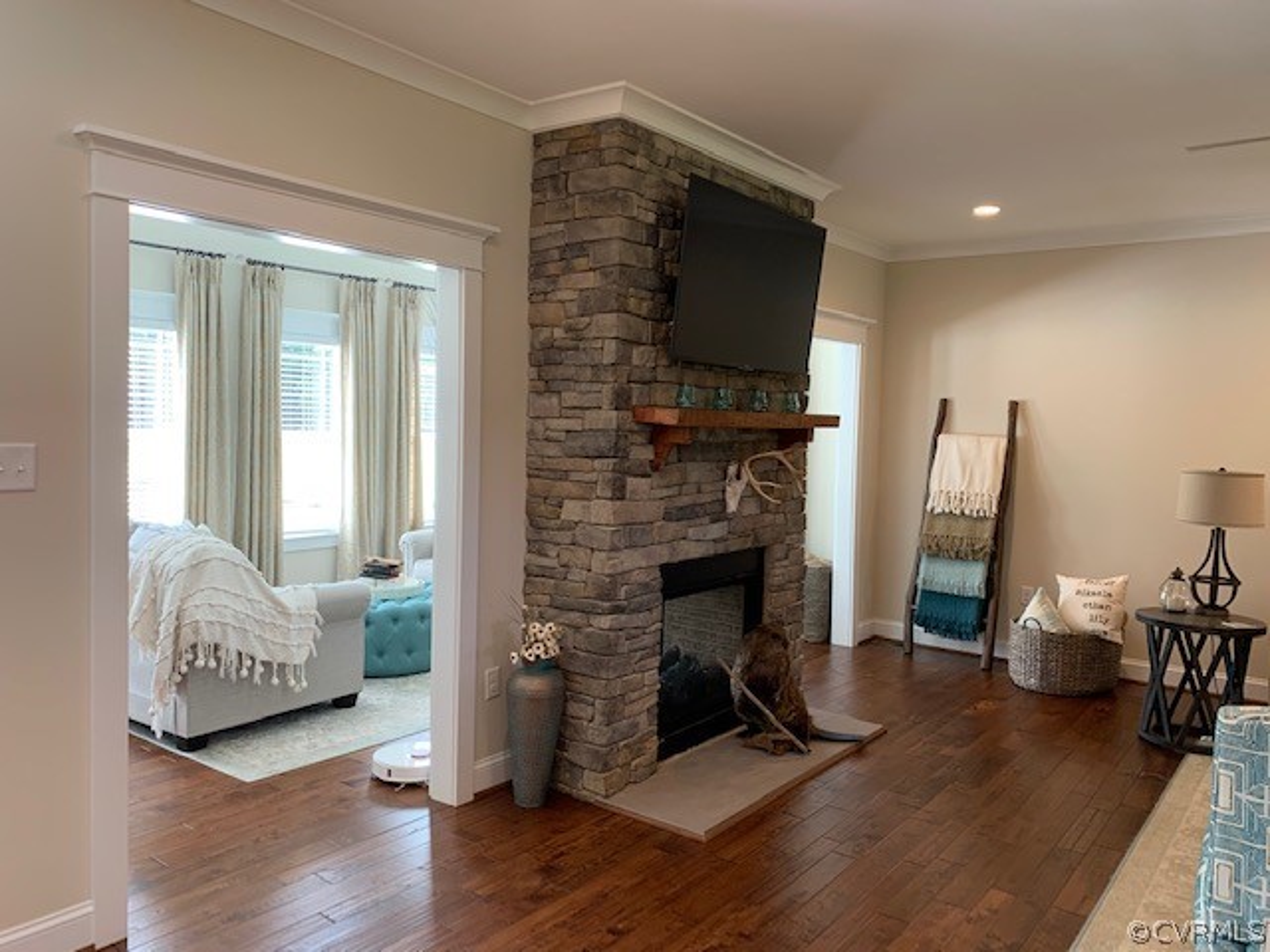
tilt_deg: -2.3
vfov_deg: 53.1
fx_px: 954
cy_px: 476
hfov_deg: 67.3
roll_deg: -1.4
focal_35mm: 26
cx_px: 635
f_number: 1.8
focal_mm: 4.25
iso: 80
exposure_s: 1/60
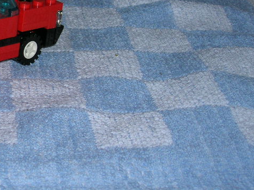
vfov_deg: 13.7
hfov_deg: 17.8
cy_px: 33
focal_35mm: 107
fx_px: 785
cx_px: -16
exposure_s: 1/60.1
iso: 50
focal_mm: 8.4
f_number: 3.3
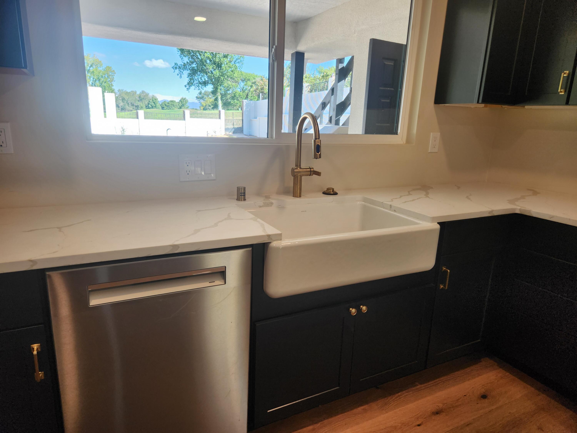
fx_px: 383
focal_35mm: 23
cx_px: 288
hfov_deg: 73.9
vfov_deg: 58.9
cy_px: 216
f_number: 1.8
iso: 50
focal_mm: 5.4
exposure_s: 1/120
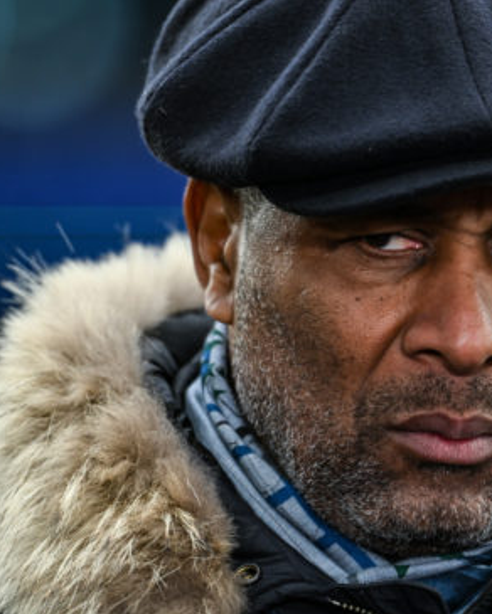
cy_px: 246
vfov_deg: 2.5
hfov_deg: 2.0
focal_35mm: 771
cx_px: 610
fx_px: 14033
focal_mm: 400
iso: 1000
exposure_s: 1/800
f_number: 4.5
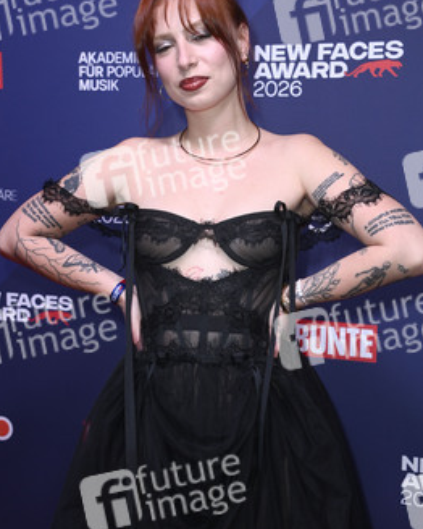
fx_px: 985
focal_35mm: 63
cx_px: 210
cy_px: 251
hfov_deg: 24.2
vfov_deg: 30.0
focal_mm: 55
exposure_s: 1/250
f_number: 5.6
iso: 800
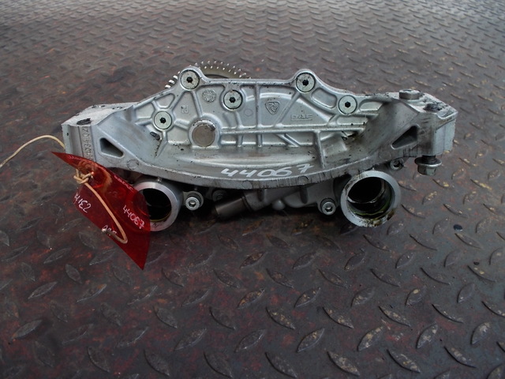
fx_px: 423
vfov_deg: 48.2
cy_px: 190
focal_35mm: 29
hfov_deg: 61.7
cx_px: 252
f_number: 3.3
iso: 80
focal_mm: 4.1
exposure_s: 1/100
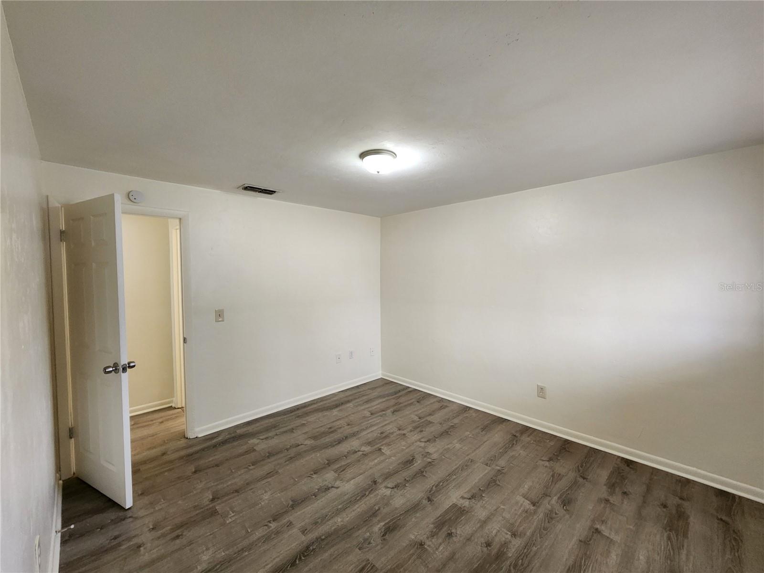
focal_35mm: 13
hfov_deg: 106.2
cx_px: 382
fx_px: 287
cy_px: 286
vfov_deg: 89.9
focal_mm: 2.2
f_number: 2.2
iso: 320
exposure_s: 1/60
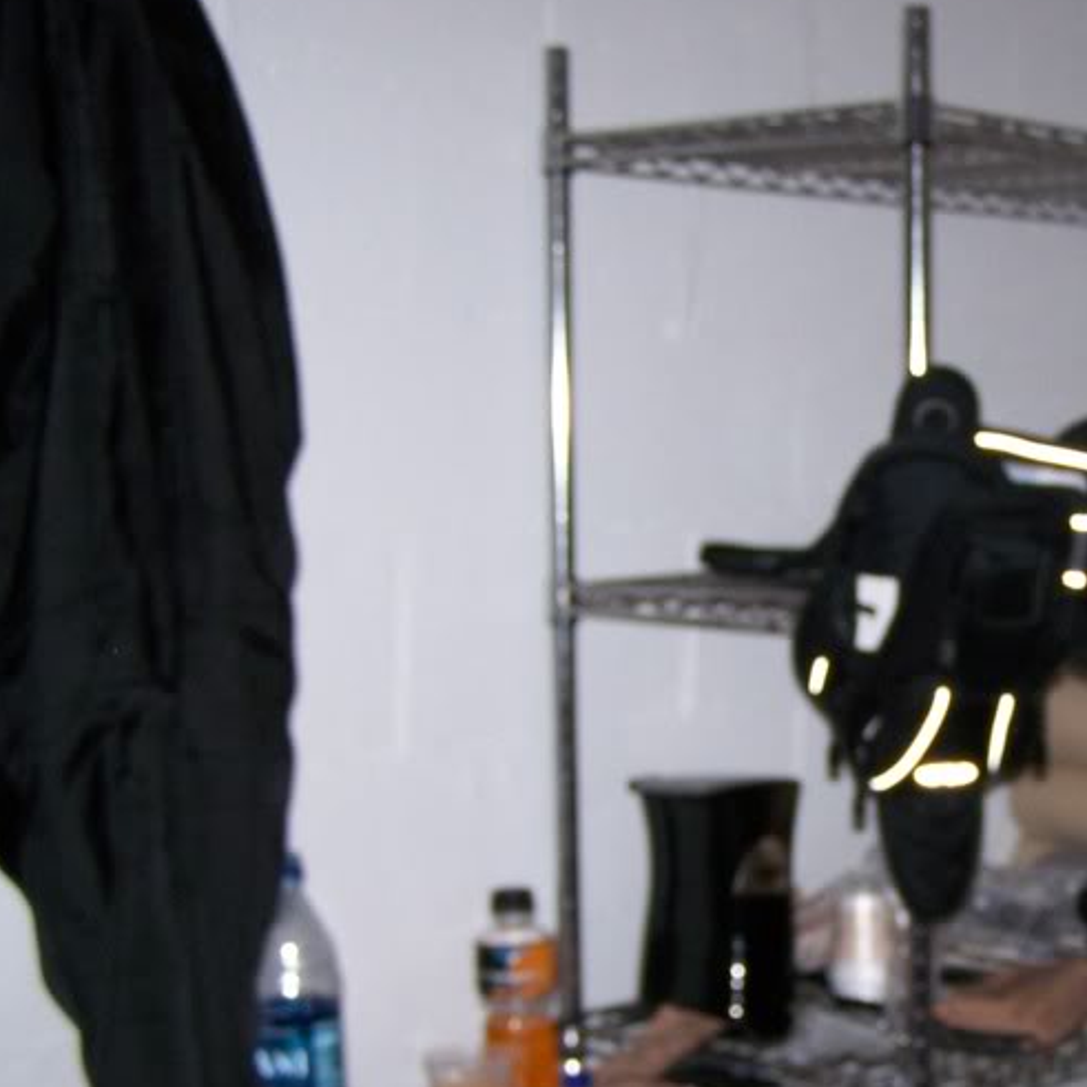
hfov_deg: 24.0
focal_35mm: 70
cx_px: 983
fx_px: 2487
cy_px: 746
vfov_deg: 24.5
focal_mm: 6.3
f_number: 2.8
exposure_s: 1/60
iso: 80
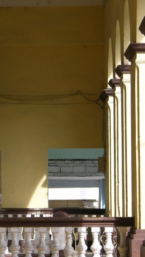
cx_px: 45
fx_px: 1340
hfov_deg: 6.2
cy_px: 142
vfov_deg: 11.0
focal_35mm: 196
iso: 50
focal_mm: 31.9
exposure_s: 1/124
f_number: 3.8
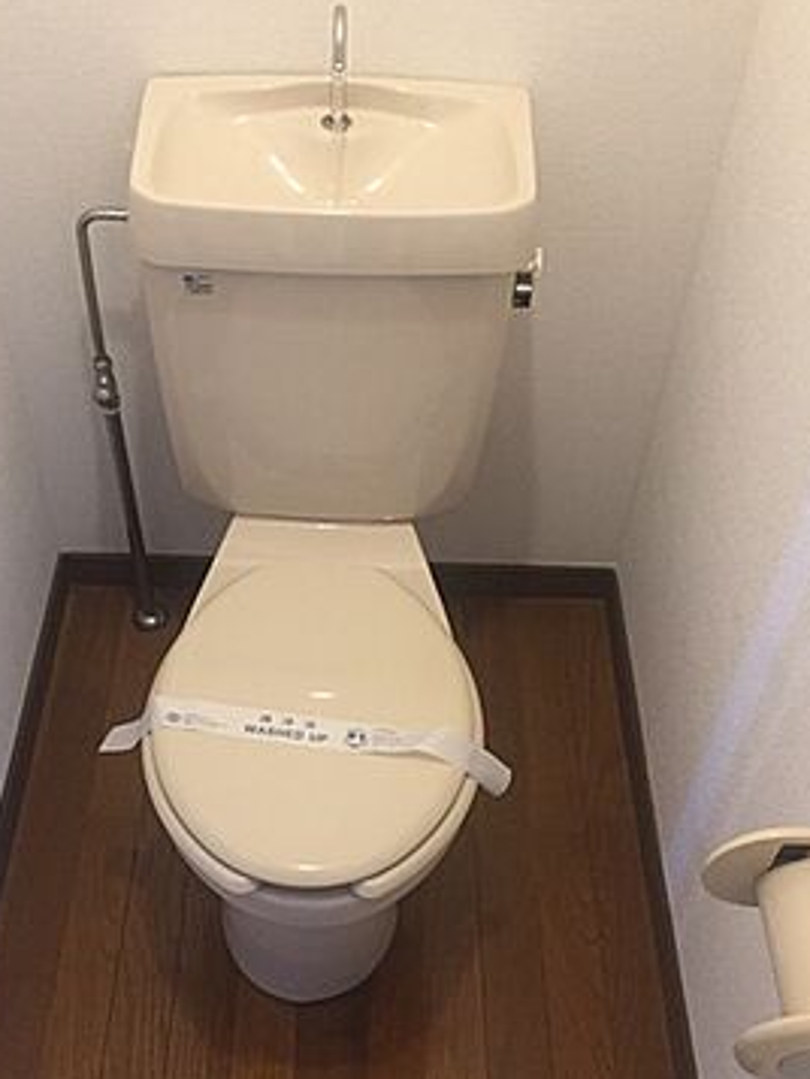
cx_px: 311
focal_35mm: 39
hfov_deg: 36.7
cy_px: 611
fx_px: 1216
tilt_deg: -47.4
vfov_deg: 47.7
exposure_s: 1/30
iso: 200
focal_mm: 4.15
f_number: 2.2
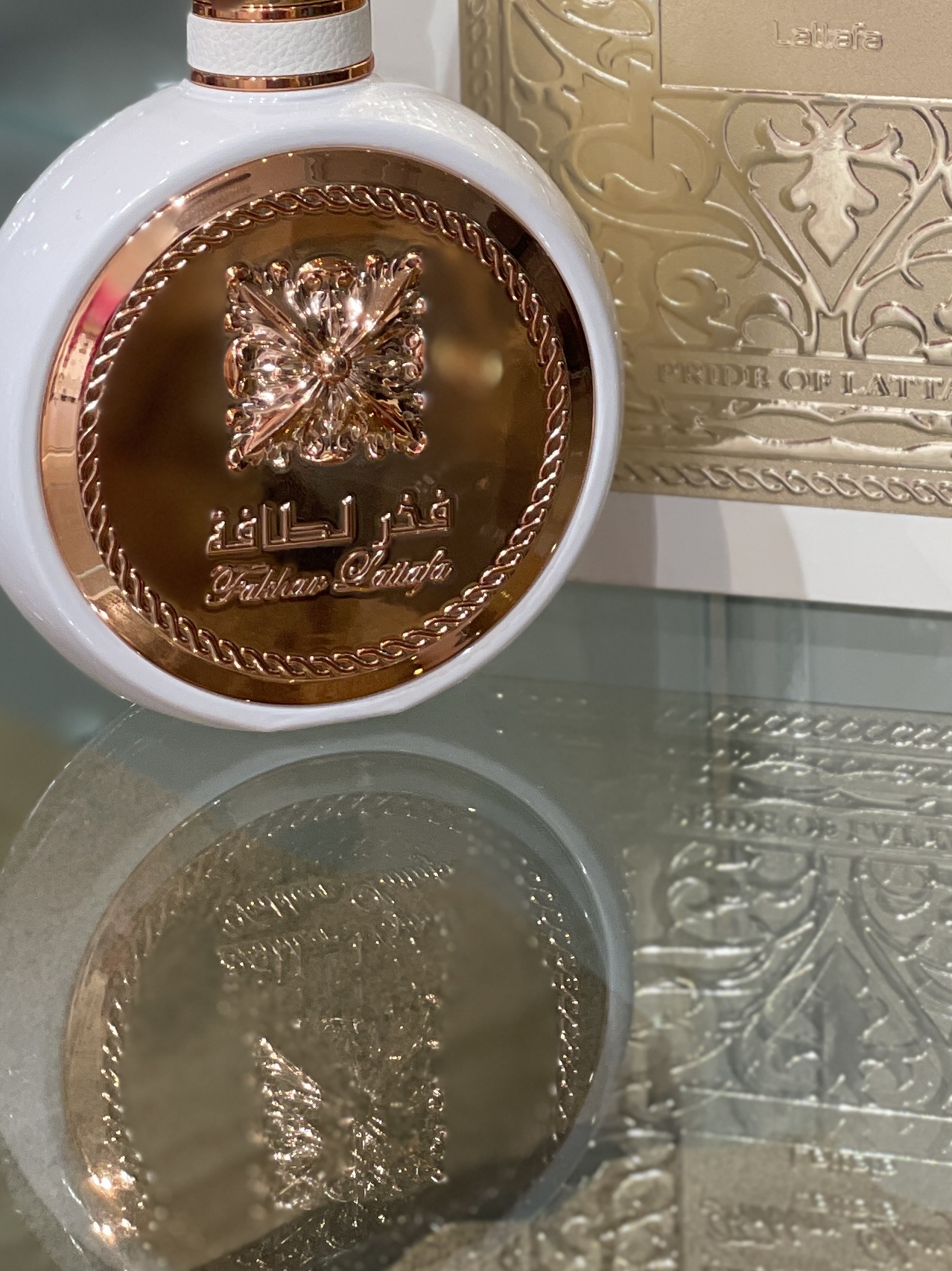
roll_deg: +1.5
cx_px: 680
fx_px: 4512
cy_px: -87
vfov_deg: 15.6
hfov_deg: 12.0
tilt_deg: -9.1
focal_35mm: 123
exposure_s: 1/100
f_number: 2
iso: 64
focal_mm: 6
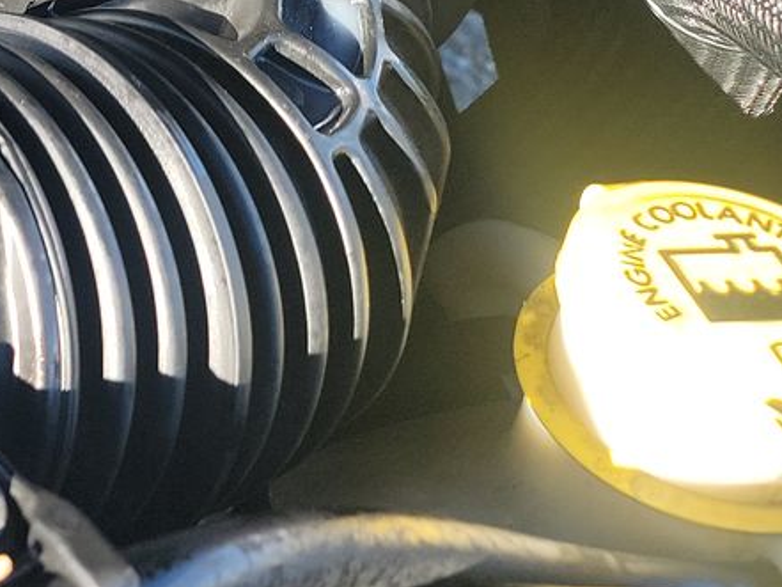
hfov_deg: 18.5
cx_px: -551
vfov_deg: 15.6
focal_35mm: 87
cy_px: -303
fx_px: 1966
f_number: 1.8
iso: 51
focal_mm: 6.7
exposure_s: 1/119
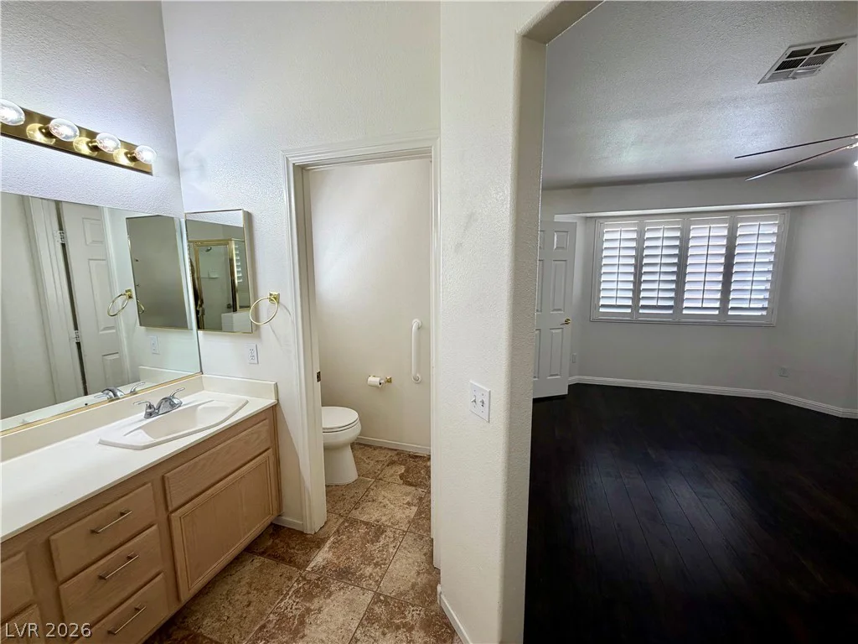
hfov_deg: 102.1
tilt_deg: -9.5
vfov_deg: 85.7
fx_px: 347
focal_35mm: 14
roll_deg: +1.3
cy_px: 322
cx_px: 429
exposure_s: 1/120
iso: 80
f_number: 2.2
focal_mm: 2.22
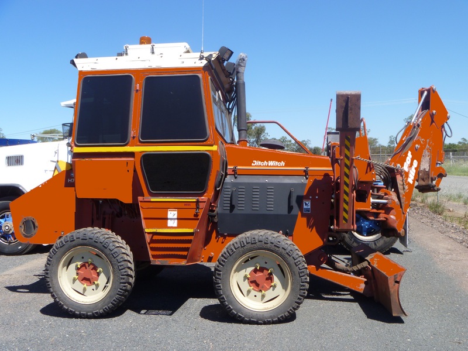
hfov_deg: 52.6
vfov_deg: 40.7
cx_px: 234
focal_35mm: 35
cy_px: 176
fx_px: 473
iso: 80
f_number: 5.6
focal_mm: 6.3
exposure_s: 1/200
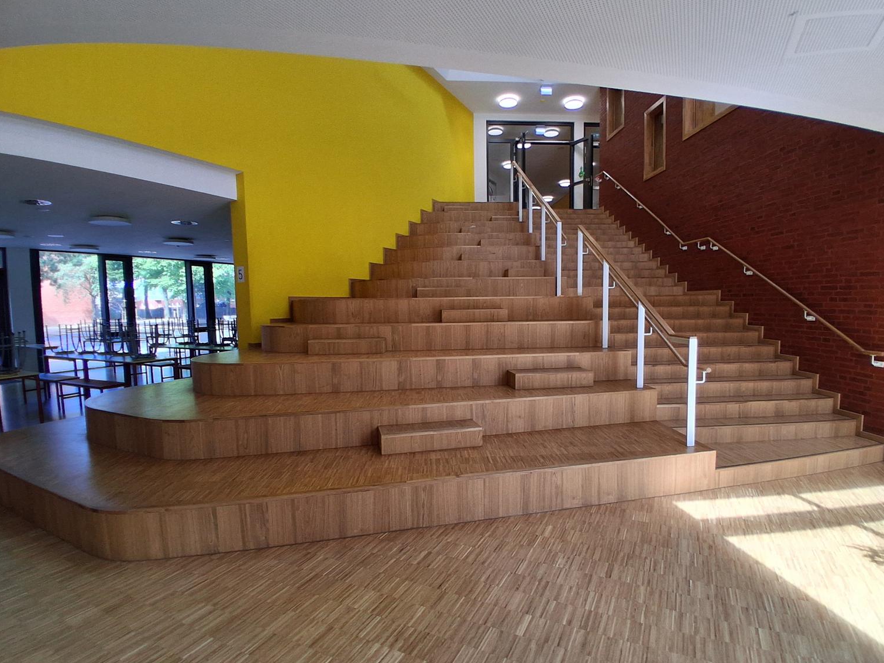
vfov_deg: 71.6
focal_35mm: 18
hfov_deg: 87.8
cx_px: 446
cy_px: 341
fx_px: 460
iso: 80
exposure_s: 1/100
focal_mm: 1.4
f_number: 2.2
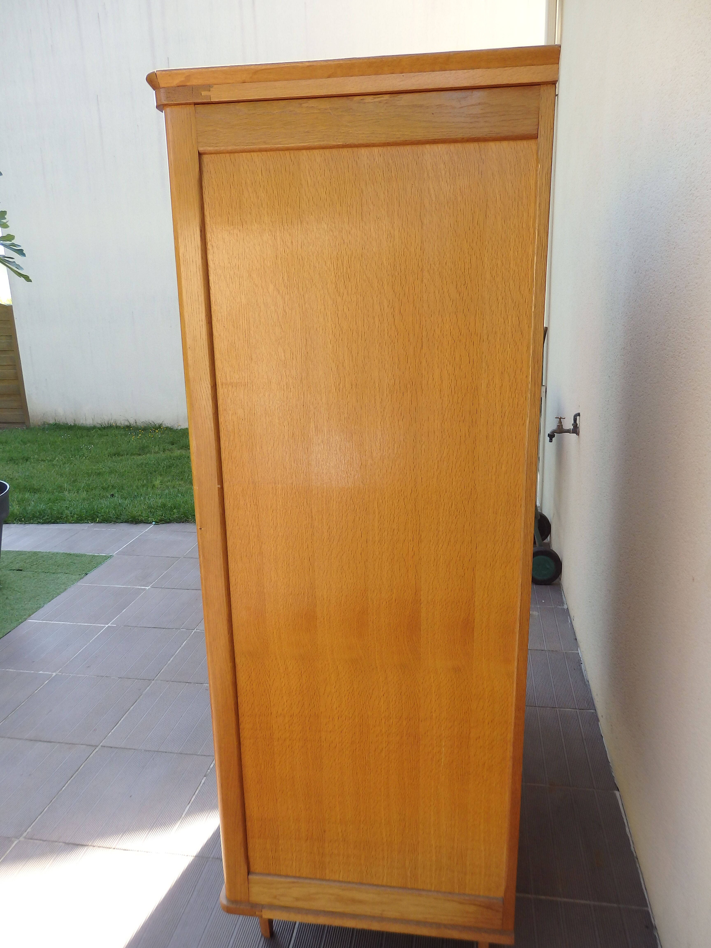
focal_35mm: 25
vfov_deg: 69.4
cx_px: 356
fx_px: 685
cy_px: 474
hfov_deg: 54.9
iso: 125
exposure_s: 1/250
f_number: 3
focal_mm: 4.5
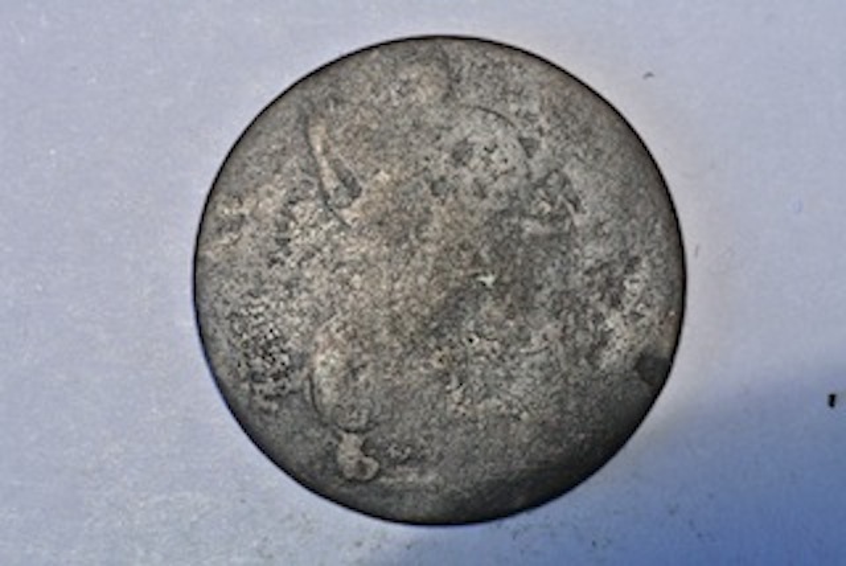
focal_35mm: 162
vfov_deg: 8.5
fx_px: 3810
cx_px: 423
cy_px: 283
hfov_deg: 12.7
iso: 320
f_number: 5.6
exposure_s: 1/60
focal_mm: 60
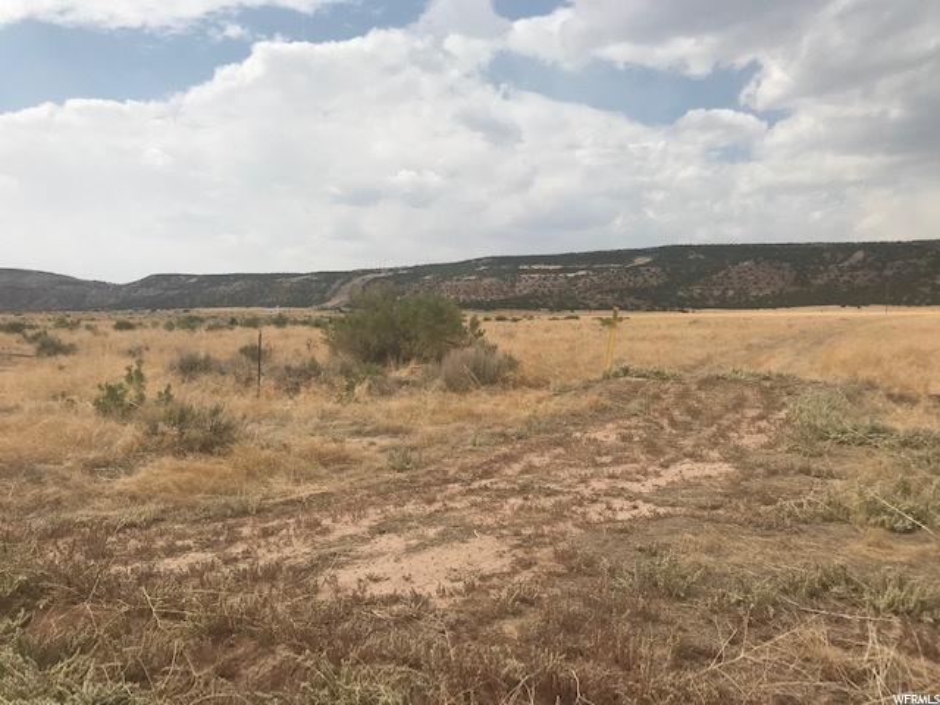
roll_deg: -0.6
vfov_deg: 49.7
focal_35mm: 28
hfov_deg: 63.4
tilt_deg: -2.1
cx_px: 470
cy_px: 352
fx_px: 760
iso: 20
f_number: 1.8
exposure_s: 1/4808
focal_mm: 3.99
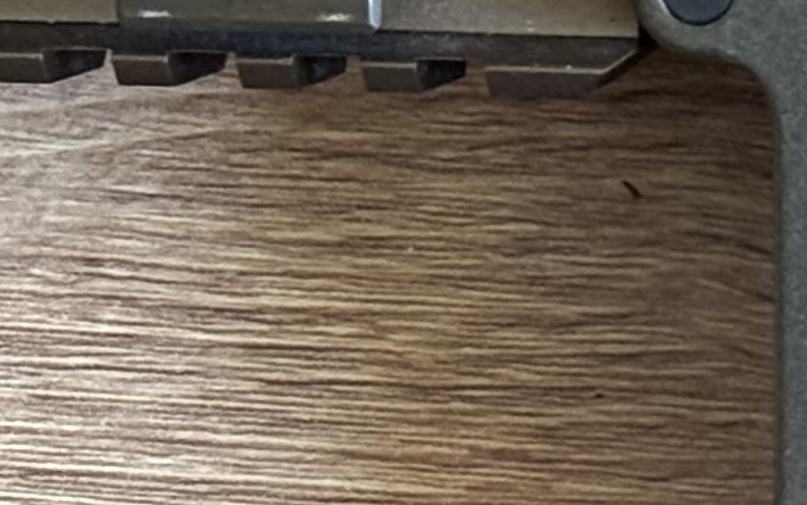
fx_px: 6885
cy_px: 463
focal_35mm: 313
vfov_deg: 4.2
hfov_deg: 6.4
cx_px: 1831
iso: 320
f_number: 1.6
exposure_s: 1/36
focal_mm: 5.96
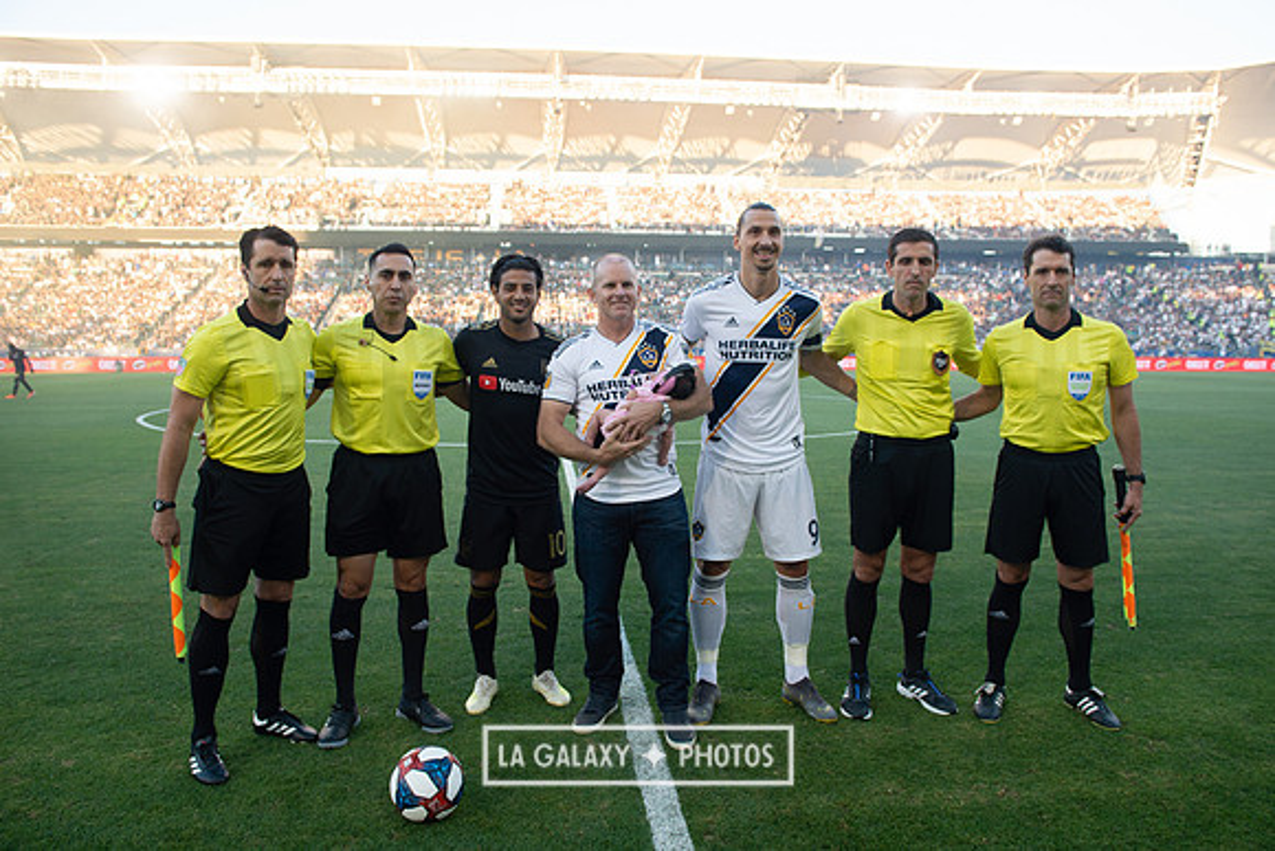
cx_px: 638
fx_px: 885
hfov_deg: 71.5
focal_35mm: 25
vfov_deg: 51.3
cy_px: 426
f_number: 4.5
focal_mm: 24
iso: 160
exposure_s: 1/500
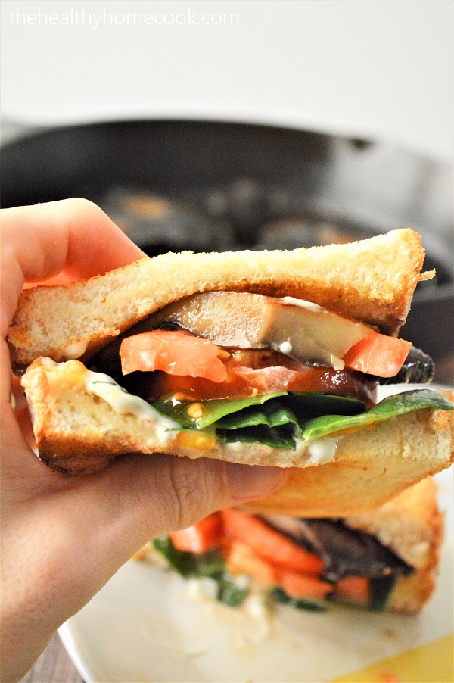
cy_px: 342
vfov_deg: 35.1
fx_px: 1080
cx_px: 227
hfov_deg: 23.7
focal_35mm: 57
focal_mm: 38
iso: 3200
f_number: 5
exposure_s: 1/160
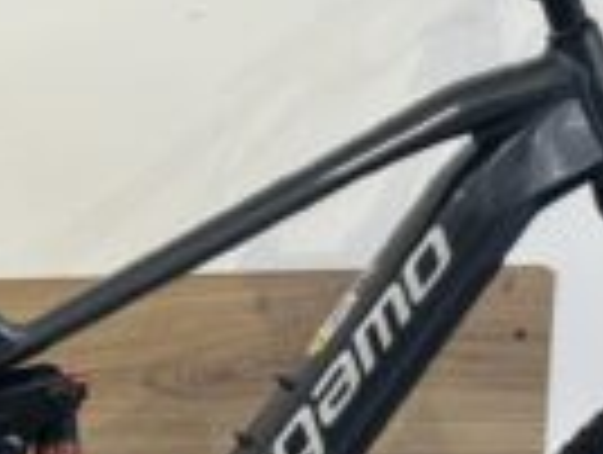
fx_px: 3124
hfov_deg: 11.0
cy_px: 362
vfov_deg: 8.3
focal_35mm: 179
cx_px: 144
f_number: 1.78
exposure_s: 1/100
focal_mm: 6.76
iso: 64
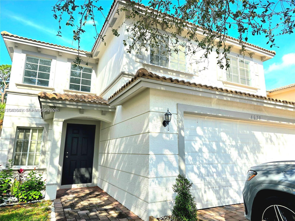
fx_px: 196
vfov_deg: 58.9
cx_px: 148
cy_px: 110
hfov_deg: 73.9
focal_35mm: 23
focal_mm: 6.3
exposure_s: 1/769
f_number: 1.7
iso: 12
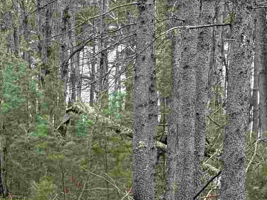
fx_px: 817
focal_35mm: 106
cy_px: 222
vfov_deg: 13.7
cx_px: -140
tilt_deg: -3.1
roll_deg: -0.4
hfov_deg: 16.8
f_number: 1.6
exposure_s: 1/539
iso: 64
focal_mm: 5.96
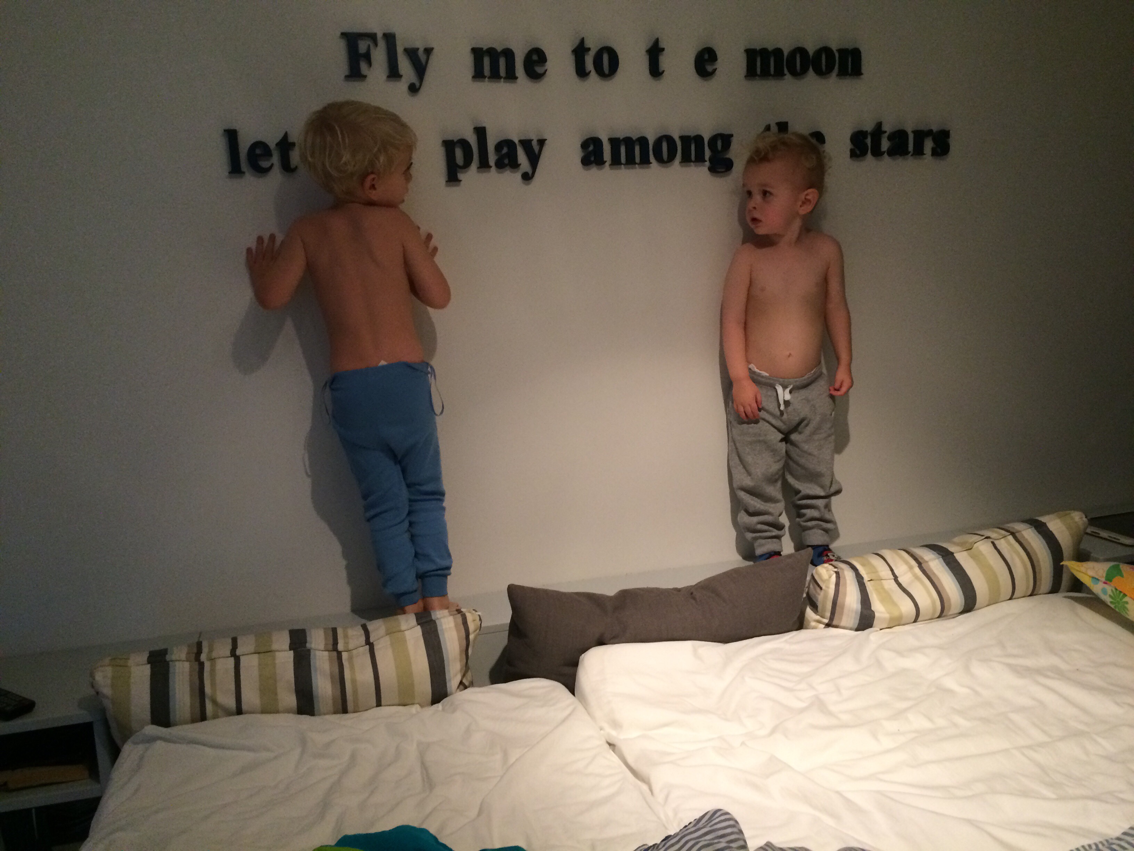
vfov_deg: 48.2
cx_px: 567
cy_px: 426
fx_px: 950
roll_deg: +1.9
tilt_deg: -10.7
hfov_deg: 61.7
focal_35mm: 29
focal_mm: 4.15
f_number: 2.2
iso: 250
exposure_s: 1/33
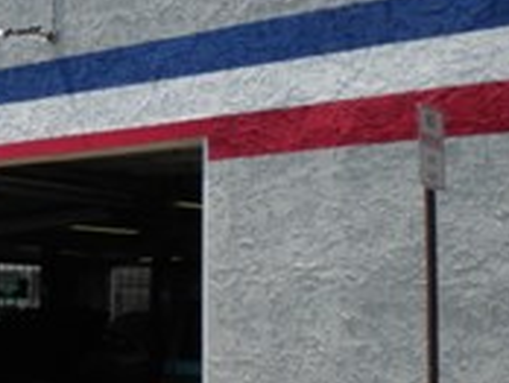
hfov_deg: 21.1
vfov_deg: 16.4
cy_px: 281
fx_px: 1325
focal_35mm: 90
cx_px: 9
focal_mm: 6.3
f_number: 4.6
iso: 80
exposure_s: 1/626
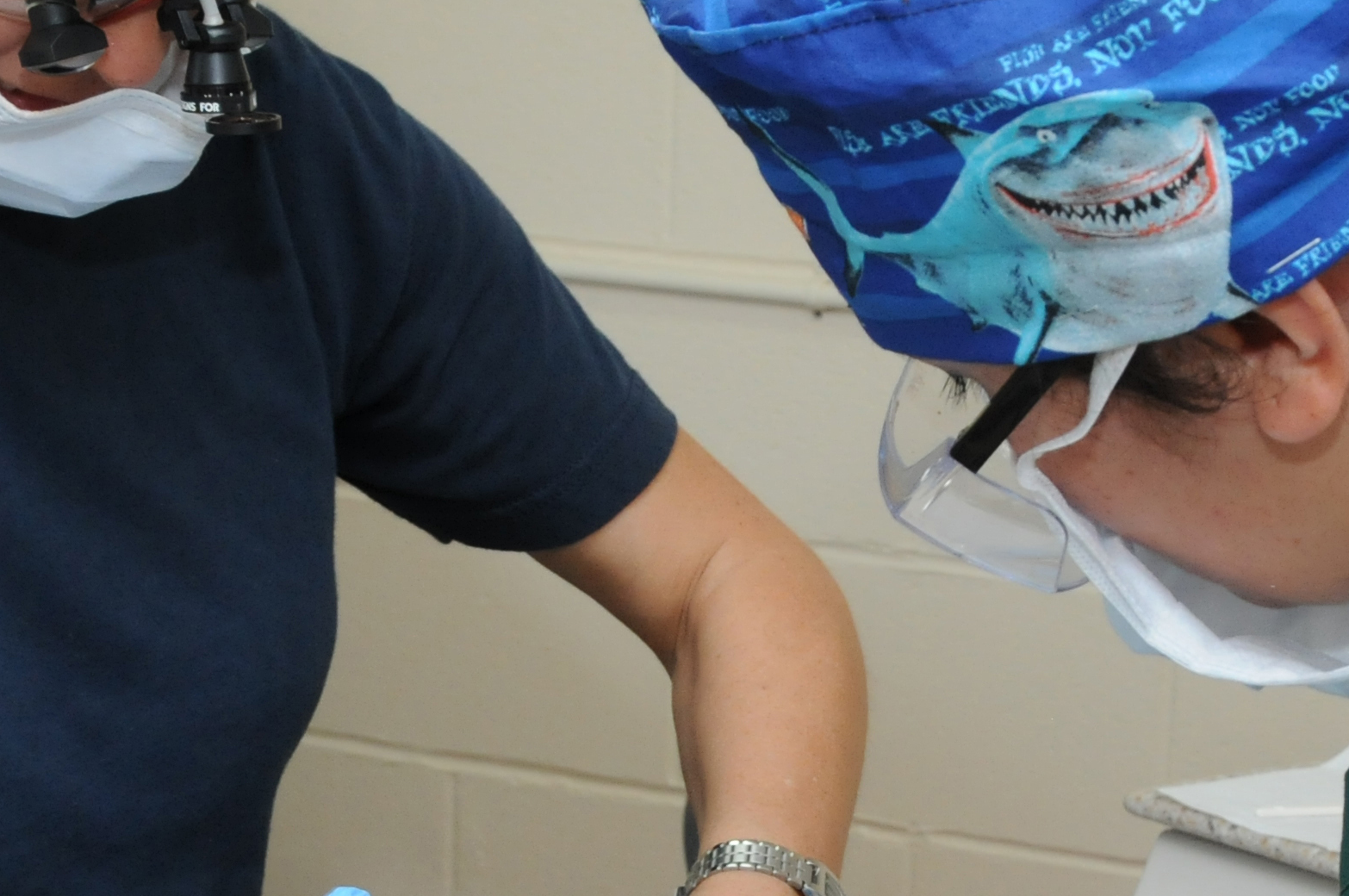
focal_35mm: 115
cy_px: 680
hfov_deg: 17.8
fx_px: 4304
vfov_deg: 11.9
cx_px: 906
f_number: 7.1
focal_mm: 28
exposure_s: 1/125
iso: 800
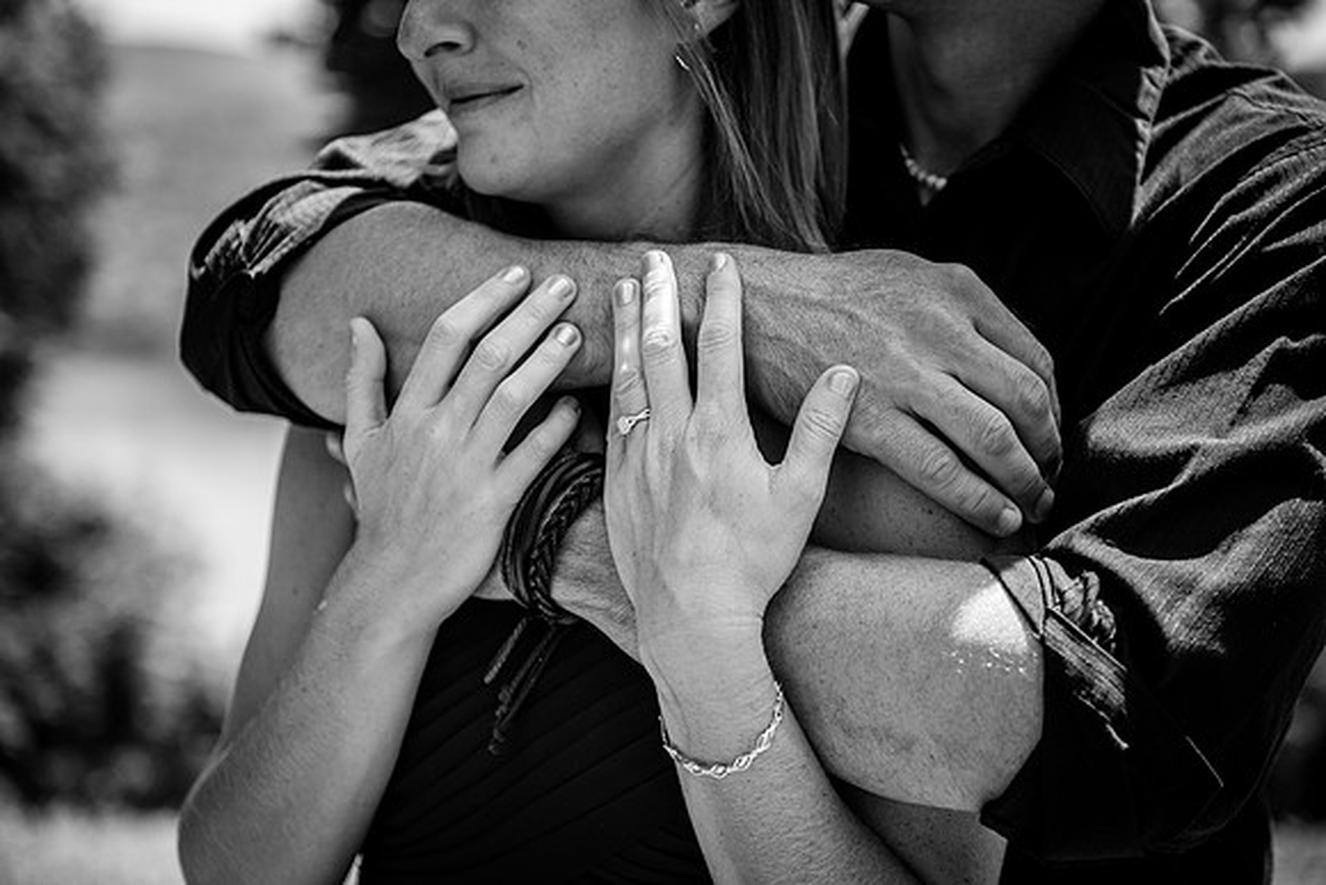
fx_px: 2369
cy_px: 426
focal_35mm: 64
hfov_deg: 31.3
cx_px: 638
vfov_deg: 21.2
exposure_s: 1/2500
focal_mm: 62
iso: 500
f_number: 2.8
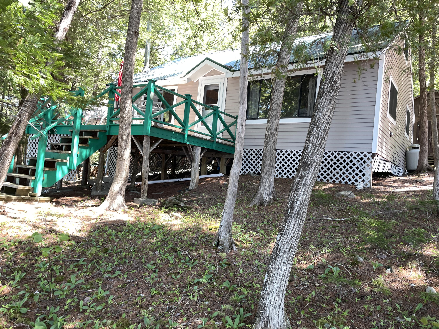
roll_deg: -5.2
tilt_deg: +0.4
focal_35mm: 26
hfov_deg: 67.3
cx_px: 220
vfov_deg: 53.1
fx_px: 330
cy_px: 164
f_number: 1.6
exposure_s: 1/121
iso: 50
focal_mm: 4.2
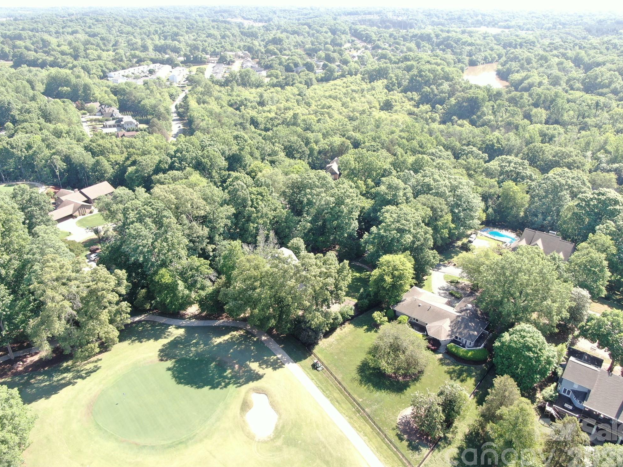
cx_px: 311
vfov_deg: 54.9
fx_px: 450
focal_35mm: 25
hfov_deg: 69.4
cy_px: 237
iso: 100
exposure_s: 1/160
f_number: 2.8
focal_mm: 4.39
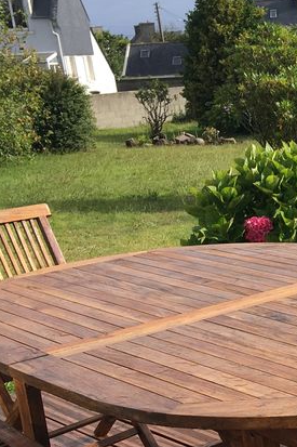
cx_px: 464
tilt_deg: -18.7
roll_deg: +4.2
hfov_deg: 16.7
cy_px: 333
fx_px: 904
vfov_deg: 27.4
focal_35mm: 73
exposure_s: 1/1115
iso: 25
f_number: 2.2
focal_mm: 4.15
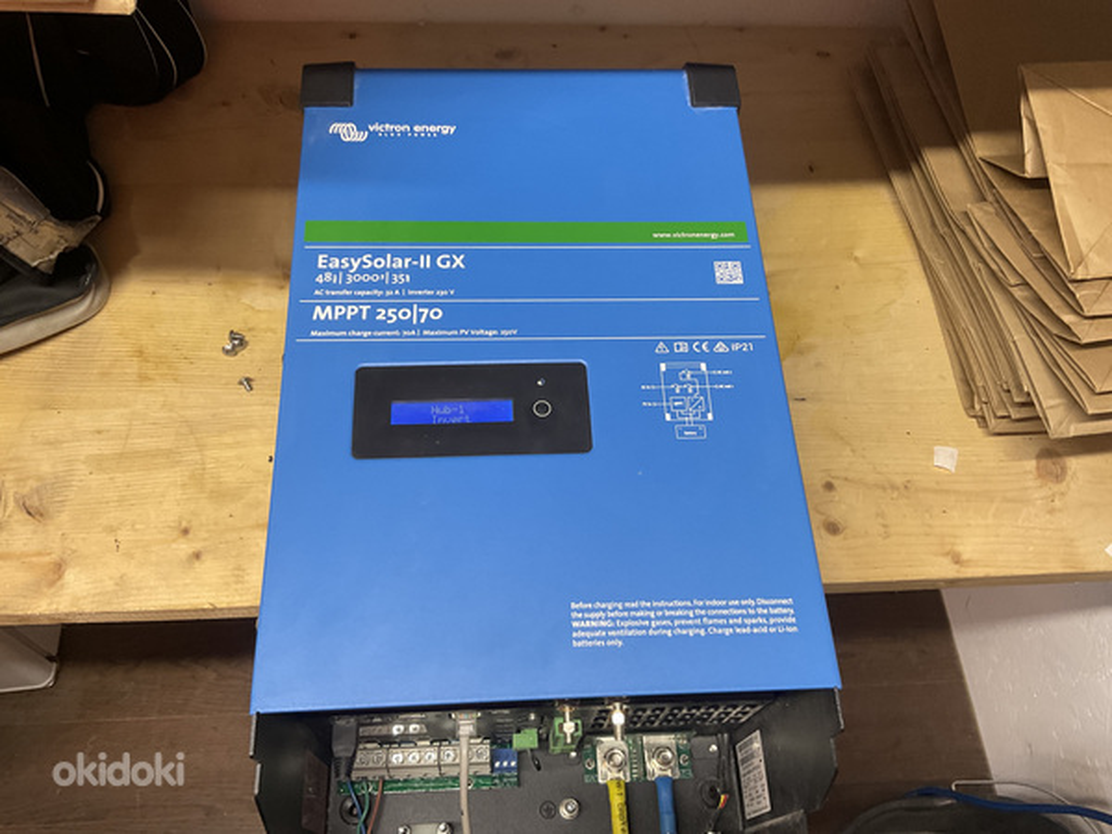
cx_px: 556
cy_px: 417
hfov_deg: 61.7
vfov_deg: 48.2
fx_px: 932
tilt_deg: -59.5
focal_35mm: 29
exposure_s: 1/50
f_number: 1.8
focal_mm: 3
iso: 100
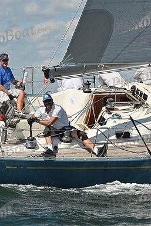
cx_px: 82
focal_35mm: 211
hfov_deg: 6.5
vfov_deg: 9.7
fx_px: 1326
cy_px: 113
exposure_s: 1/1000
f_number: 13
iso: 250
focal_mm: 140
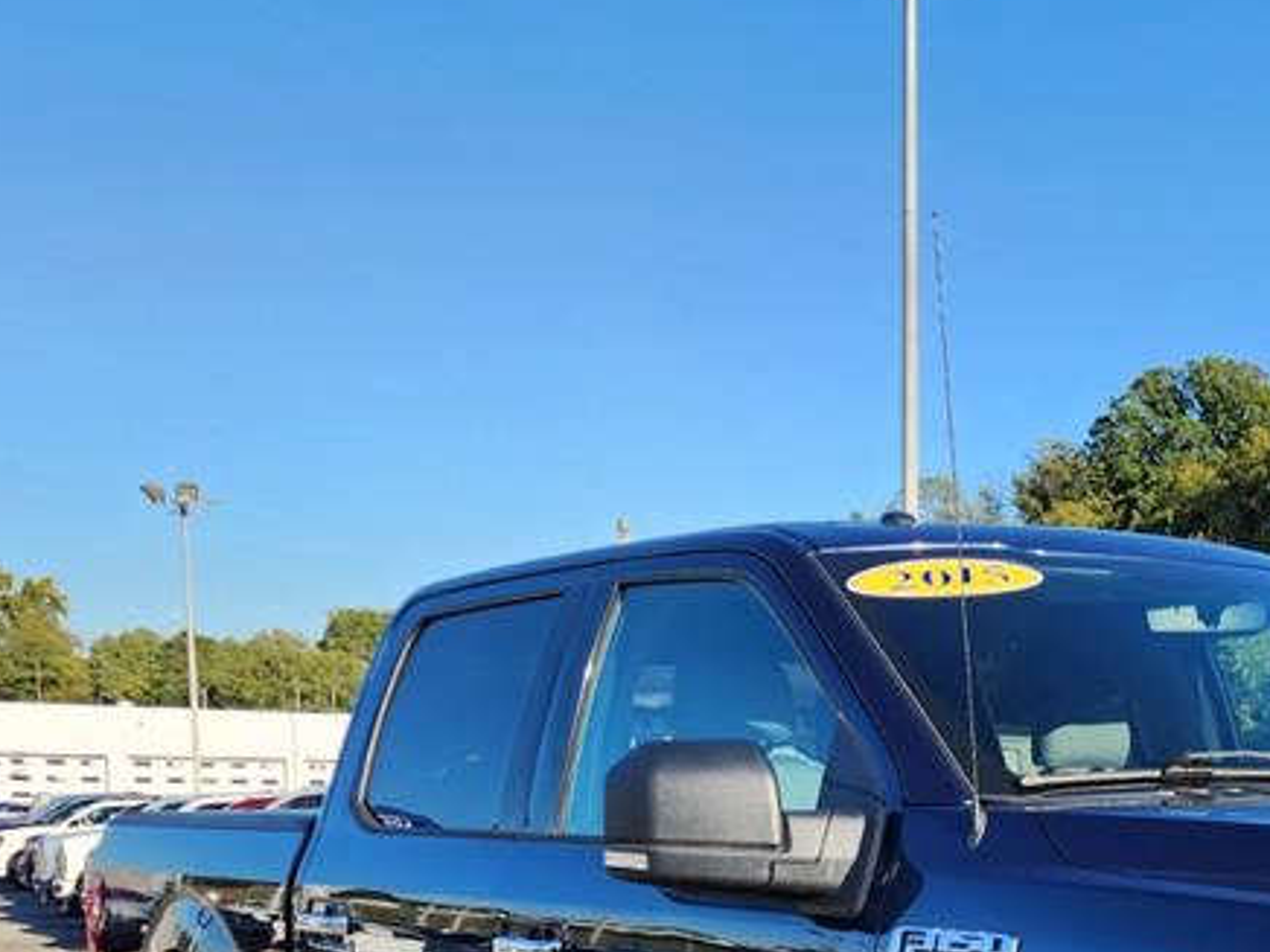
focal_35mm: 54
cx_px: 1212
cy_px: 978
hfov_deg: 33.1
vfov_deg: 25.5
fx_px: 1981
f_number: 1.8
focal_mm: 5.4
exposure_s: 1/907
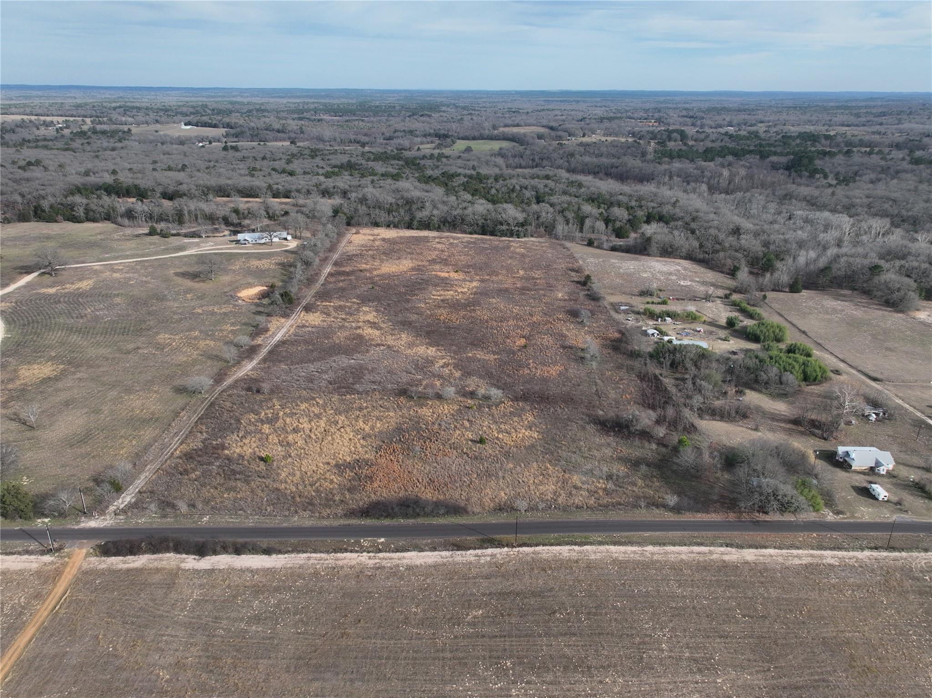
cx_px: 466
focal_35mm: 24
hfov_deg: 71.6
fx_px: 646
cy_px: 349
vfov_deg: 56.8
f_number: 5.6
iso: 104
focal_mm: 12.29
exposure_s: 1/320
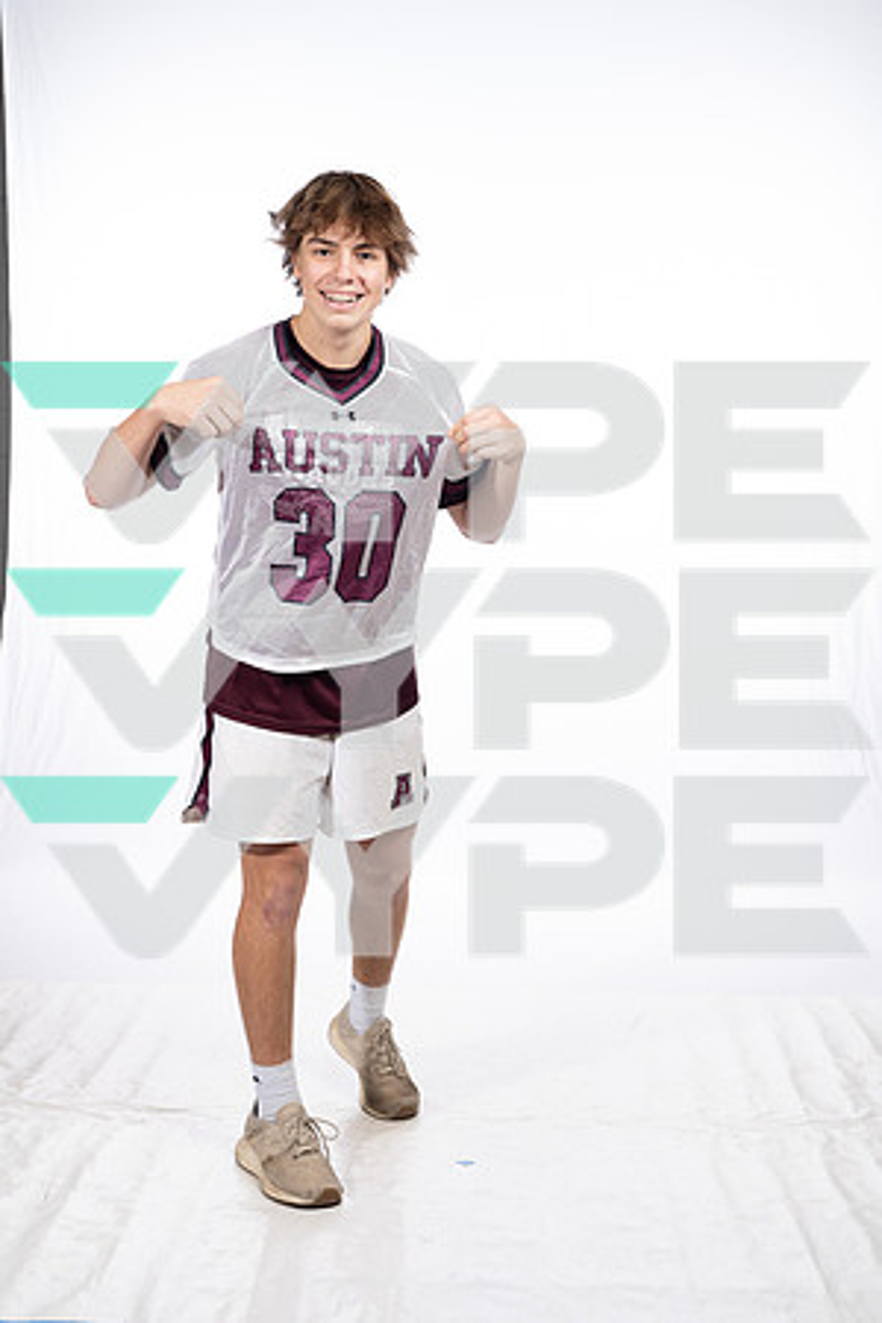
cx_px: 441
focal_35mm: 50
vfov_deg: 39.6
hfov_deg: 27.0
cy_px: 662
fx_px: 1837
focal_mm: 50
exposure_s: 1/250
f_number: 7.1
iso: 640
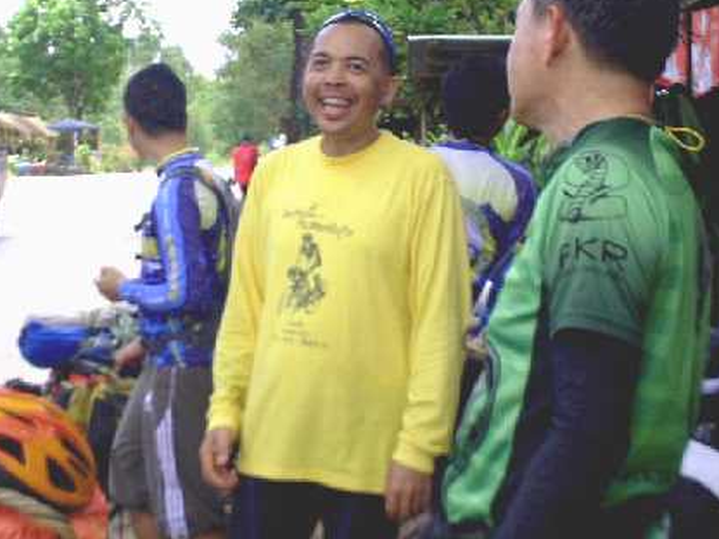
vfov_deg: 22.9
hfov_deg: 30.1
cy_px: 193
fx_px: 1329
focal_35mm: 64
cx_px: 264
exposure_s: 1/90
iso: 80
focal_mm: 6.3
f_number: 8.4
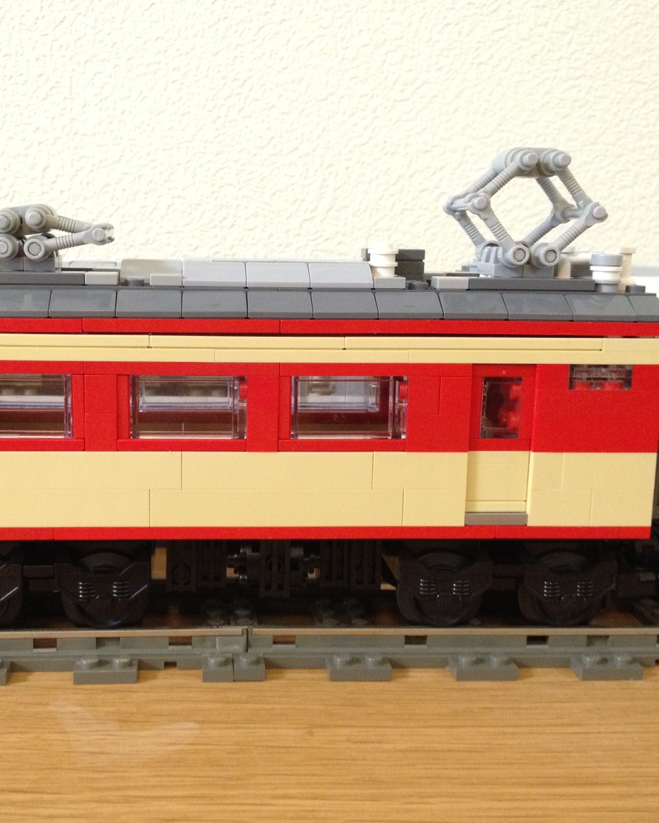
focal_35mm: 46
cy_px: 414
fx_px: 1121
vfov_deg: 40.3
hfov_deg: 32.6
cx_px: 257
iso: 320
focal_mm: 4.28
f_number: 2.4
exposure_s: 1/20
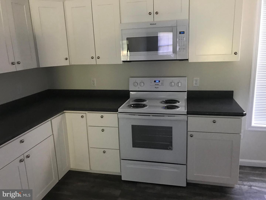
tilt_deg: -14.5
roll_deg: +2.7
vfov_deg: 49.7
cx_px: 133
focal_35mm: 28
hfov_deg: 63.4
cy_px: 100
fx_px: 215
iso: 100
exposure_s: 1/15
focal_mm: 3.99
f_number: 1.8
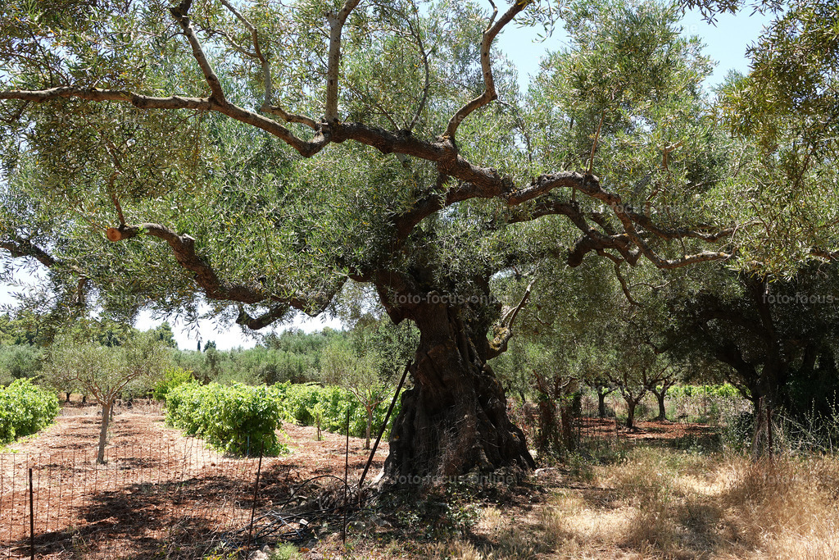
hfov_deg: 54.4
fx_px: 816
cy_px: 280
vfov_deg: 37.9
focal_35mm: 35
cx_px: 420
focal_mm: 12.96
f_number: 4
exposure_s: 1/250
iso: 100
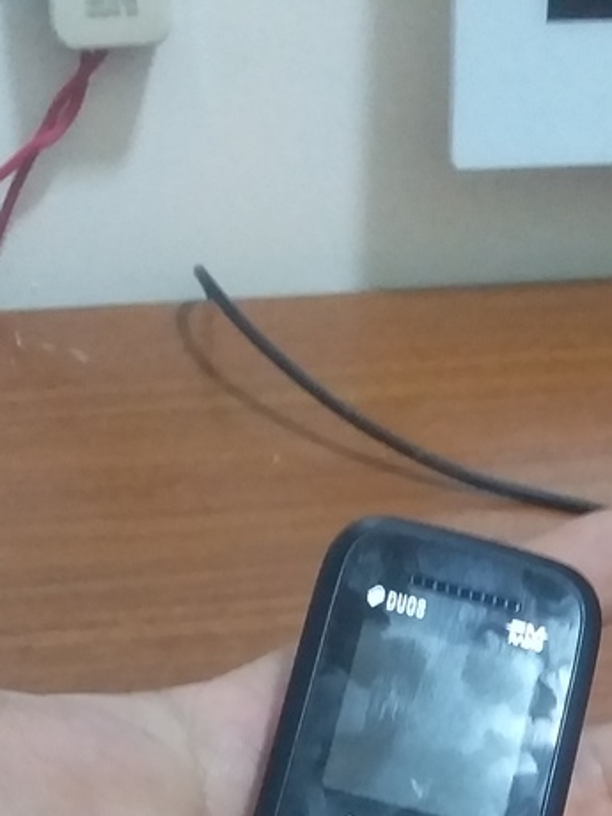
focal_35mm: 62
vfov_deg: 29.2
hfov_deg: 23.4
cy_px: 809
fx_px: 1462
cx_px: 451
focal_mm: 3.3
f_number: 2.2
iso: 250
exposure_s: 1/20
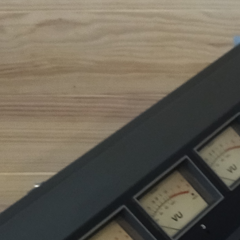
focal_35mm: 134
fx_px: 1051
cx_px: 429
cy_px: 421
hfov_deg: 12.0
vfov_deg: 12.1
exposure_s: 1/17
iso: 703
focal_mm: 4.74
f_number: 1.79
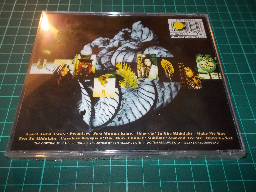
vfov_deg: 48.2
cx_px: 128
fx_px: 214
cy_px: 96
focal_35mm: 29
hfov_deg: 61.7
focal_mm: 4.1
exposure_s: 1/30
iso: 200
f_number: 3.3
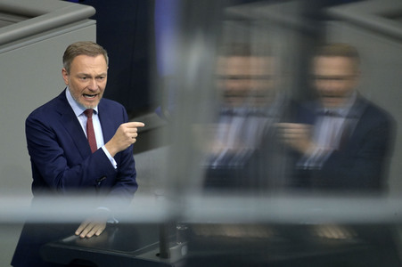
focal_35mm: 500
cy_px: 134
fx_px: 5579
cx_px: 201
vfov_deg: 2.7
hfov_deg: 4.1
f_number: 5.6
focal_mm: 500
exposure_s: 1/400
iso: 10000
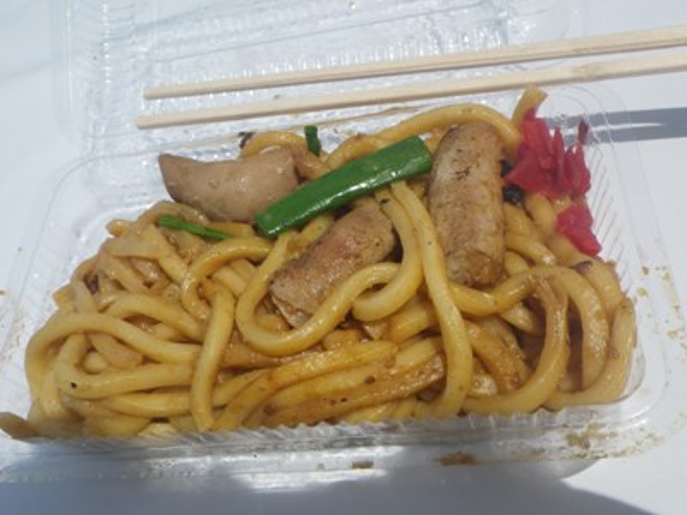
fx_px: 675
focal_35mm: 34
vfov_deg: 41.8
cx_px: 344
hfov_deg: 54.0
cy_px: 258
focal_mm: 6.1
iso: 80
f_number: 4.6
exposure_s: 1/1000
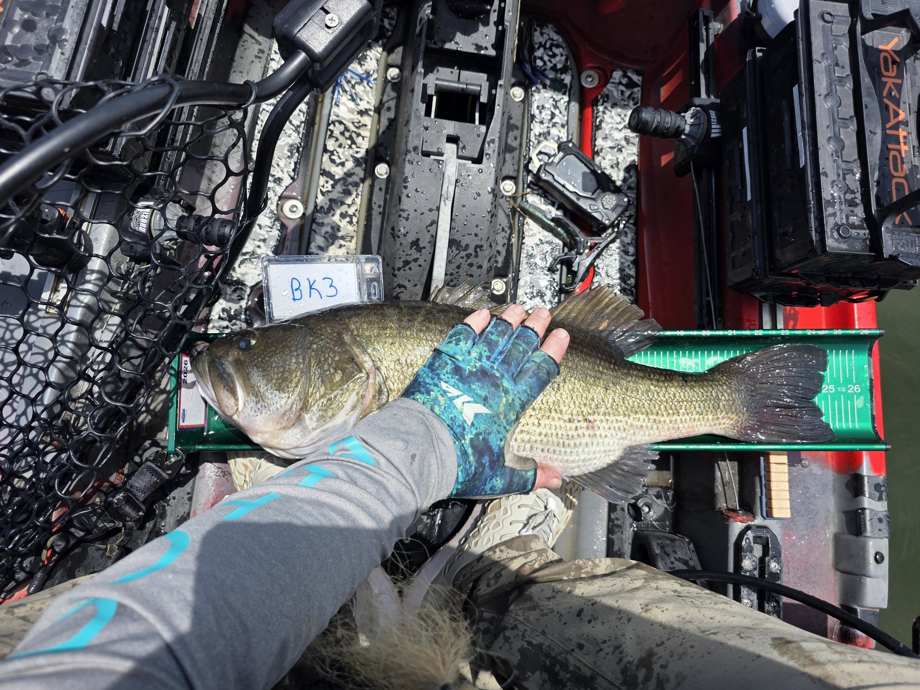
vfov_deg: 58.9
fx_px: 611
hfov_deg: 73.9
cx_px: 460
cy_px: 345
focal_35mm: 23
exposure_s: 1/4766
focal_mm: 6.3
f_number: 1.7
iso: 80
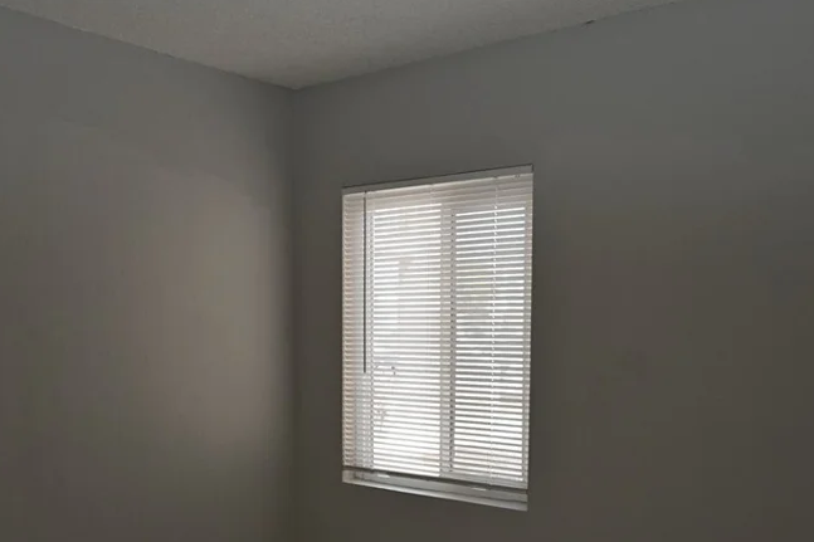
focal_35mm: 38
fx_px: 859
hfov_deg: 50.6
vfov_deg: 34.2
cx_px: 370
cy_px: 413
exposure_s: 1/100
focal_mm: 16
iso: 200
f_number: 5
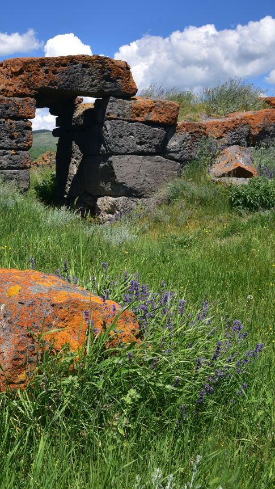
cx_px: 97
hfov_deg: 15.3
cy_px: 244
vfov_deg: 26.8
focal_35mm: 79
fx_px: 1024
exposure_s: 1/160
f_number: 13
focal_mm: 50
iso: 160
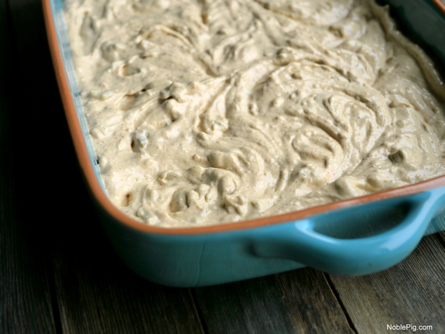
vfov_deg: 29.1
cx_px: 222
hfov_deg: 38.2
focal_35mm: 50
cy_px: 167
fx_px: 643
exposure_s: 1/400
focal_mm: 25
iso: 160
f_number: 3.2
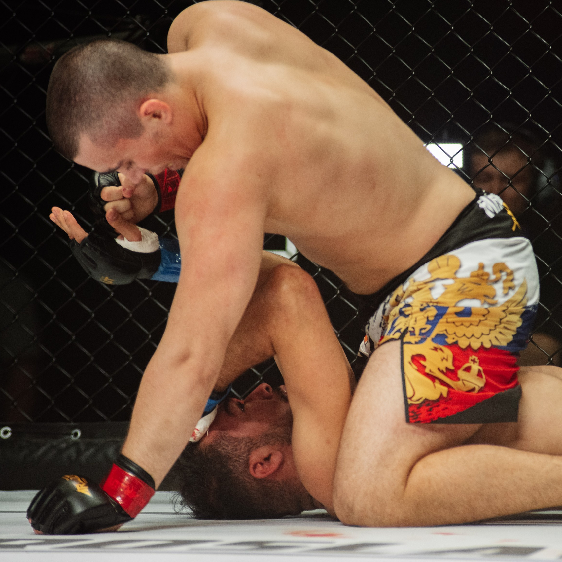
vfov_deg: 7.3
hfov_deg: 7.3
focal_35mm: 239
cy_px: 281
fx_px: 4390
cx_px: 389
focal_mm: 185
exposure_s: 1/1000
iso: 2000
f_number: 4
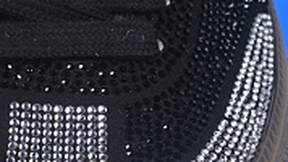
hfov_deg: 4.5
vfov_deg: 2.5
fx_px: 3634
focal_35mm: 476
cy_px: -11
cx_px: -121
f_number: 6.3
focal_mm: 50
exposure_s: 1/60
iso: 160
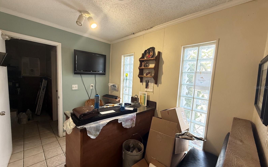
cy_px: 87
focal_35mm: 15
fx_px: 110
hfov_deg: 101.5
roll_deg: -2.9
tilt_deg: -6.2
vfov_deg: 74.7
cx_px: 134
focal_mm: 2.22
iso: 250
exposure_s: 1/60
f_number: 2.2
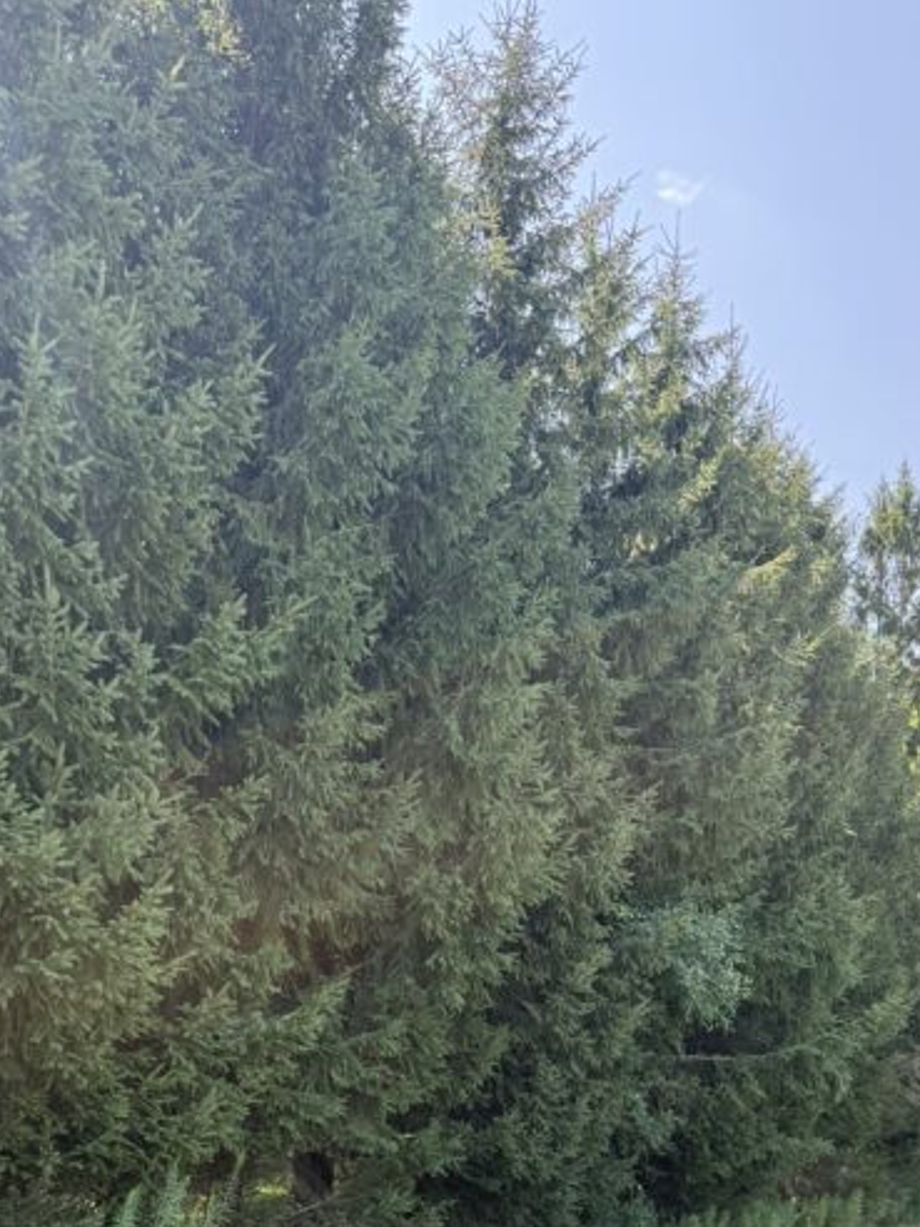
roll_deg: -1.9
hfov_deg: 36.7
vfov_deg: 46.2
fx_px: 1382
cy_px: 918
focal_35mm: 39
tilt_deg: +3.8
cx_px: 369
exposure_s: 1/459
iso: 100
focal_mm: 6.76
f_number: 1.78
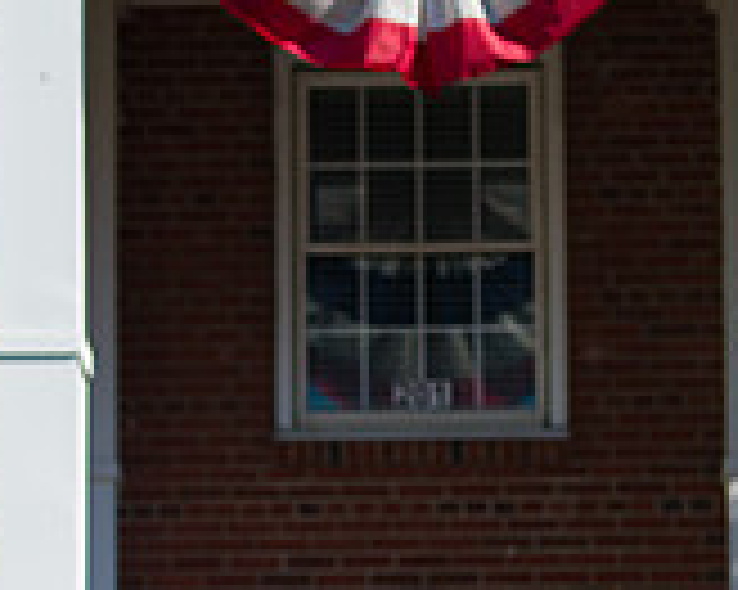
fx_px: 5064
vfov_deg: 6.6
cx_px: 338
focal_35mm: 232
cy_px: 797
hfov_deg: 8.3
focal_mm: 70
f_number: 3.2
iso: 200
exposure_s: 1/5000
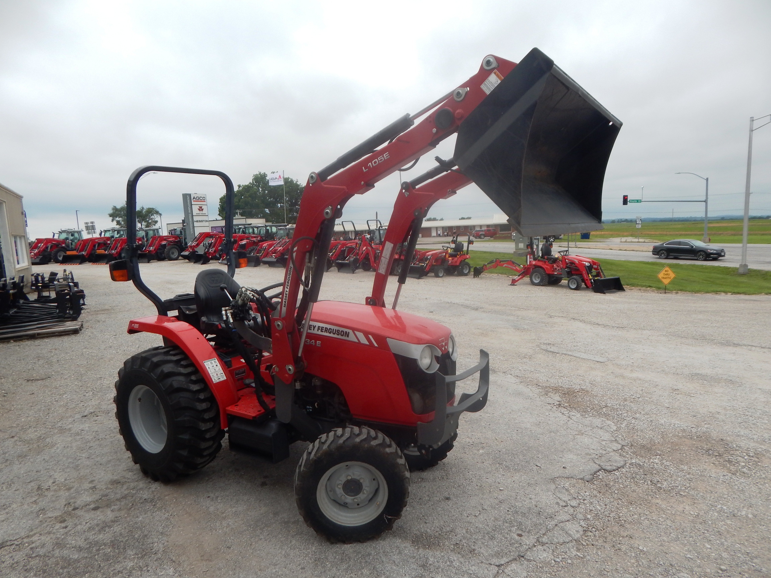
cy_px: 289
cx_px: 386
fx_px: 490
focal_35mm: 22
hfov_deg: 76.4
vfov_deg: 61.1
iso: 125
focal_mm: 4
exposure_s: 1/400
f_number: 3
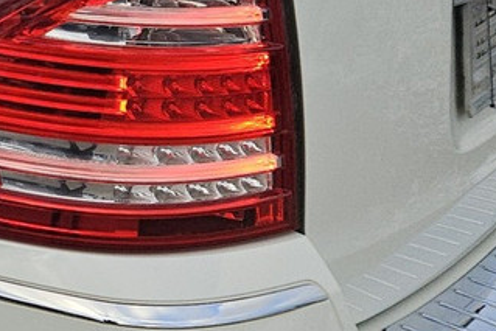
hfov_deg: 14.5
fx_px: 1654
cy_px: -40
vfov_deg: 11.3
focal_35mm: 120
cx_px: -452
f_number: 1.8
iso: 64
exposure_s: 1/719
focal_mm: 5.4
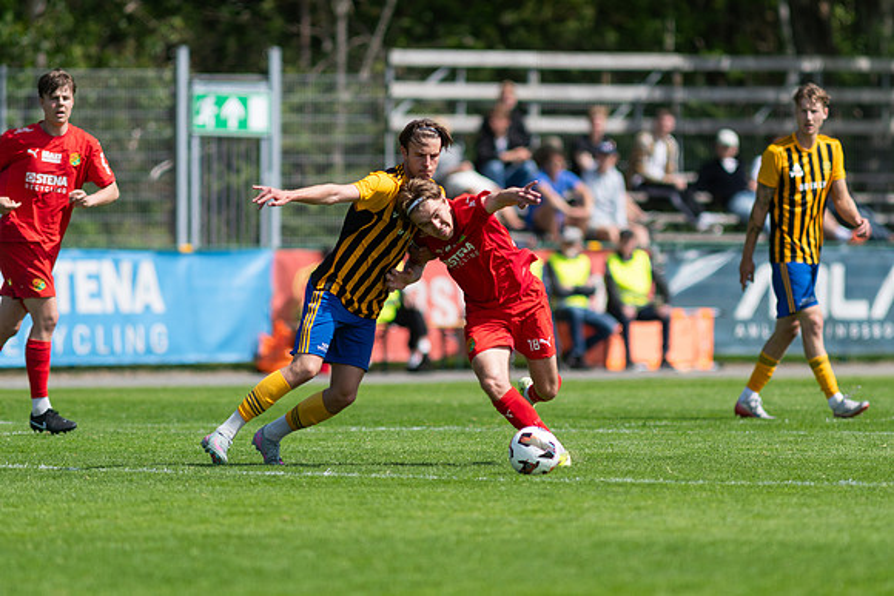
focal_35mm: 450
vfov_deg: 3.1
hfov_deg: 4.6
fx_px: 11177
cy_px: 298
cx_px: 447
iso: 100
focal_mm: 300
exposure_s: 1/1600
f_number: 3.2
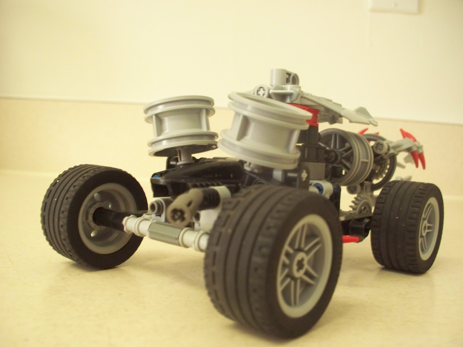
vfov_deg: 40.7
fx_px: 468
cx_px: 232
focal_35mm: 35
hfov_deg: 52.6
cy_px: 174
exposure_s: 1/15
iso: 400
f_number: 2.8
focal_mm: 7.54
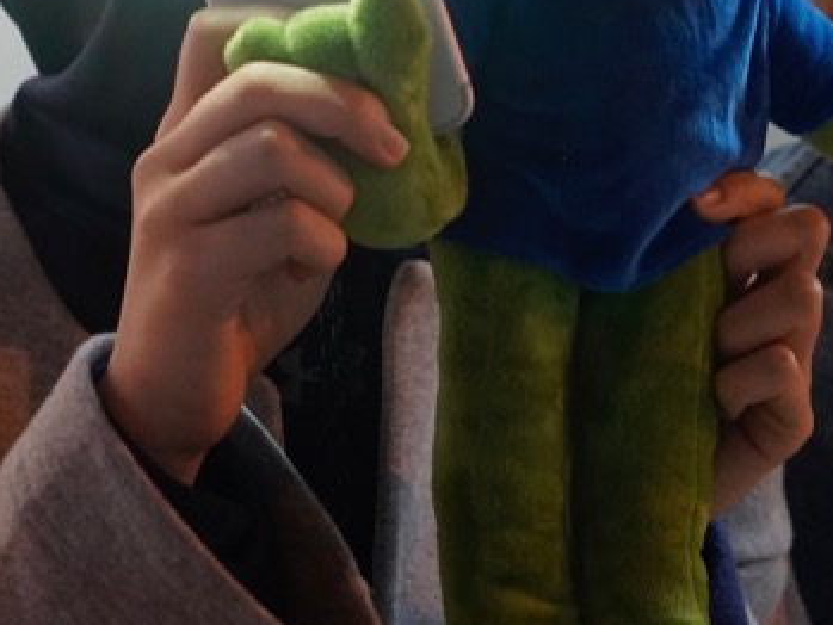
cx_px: 802
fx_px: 3587
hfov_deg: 13.1
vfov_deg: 9.9
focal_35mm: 149
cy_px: 141
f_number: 3.5
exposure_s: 1/125
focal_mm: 36
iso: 3200
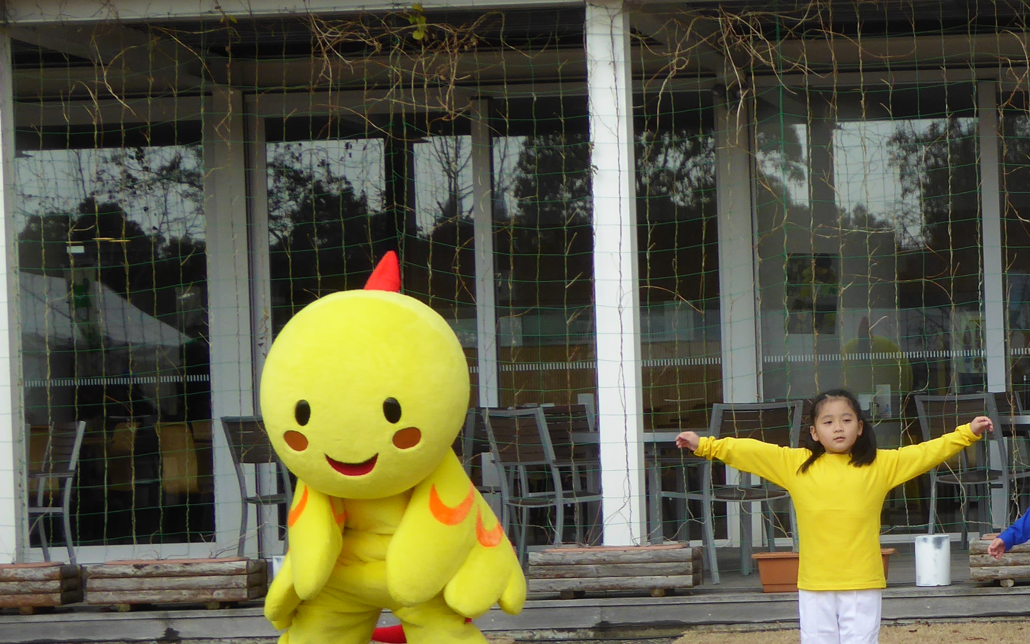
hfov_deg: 16.5
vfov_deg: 10.6
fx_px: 3453
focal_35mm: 123
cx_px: 1081
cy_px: 447
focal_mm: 9
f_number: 4.1
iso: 100
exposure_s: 1/500
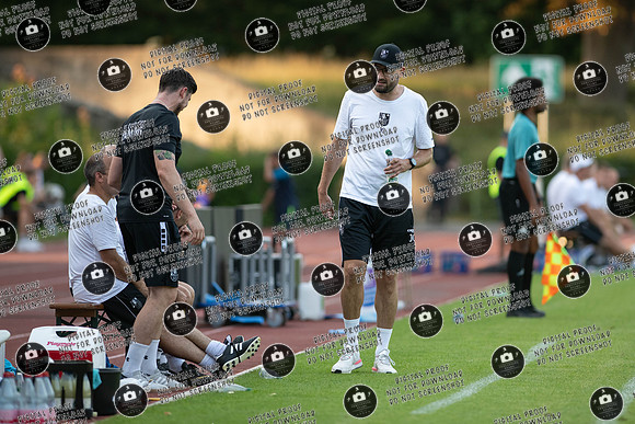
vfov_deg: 3.7
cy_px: 174
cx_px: 363
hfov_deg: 5.5
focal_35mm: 375
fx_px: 6621
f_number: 3.2
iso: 900
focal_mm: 300
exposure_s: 1/1600
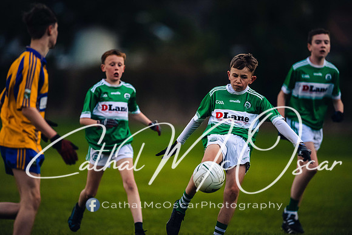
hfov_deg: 4.9
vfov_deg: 3.3
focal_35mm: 422
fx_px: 4124
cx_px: 173
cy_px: 111
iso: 3200
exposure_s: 1/640
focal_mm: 400
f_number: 2.8
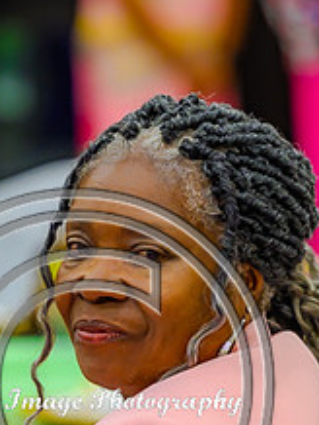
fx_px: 4905
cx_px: 76
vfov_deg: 4.9
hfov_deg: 3.7
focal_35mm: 400
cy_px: 400
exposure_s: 1/125
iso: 640
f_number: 2.8
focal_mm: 135
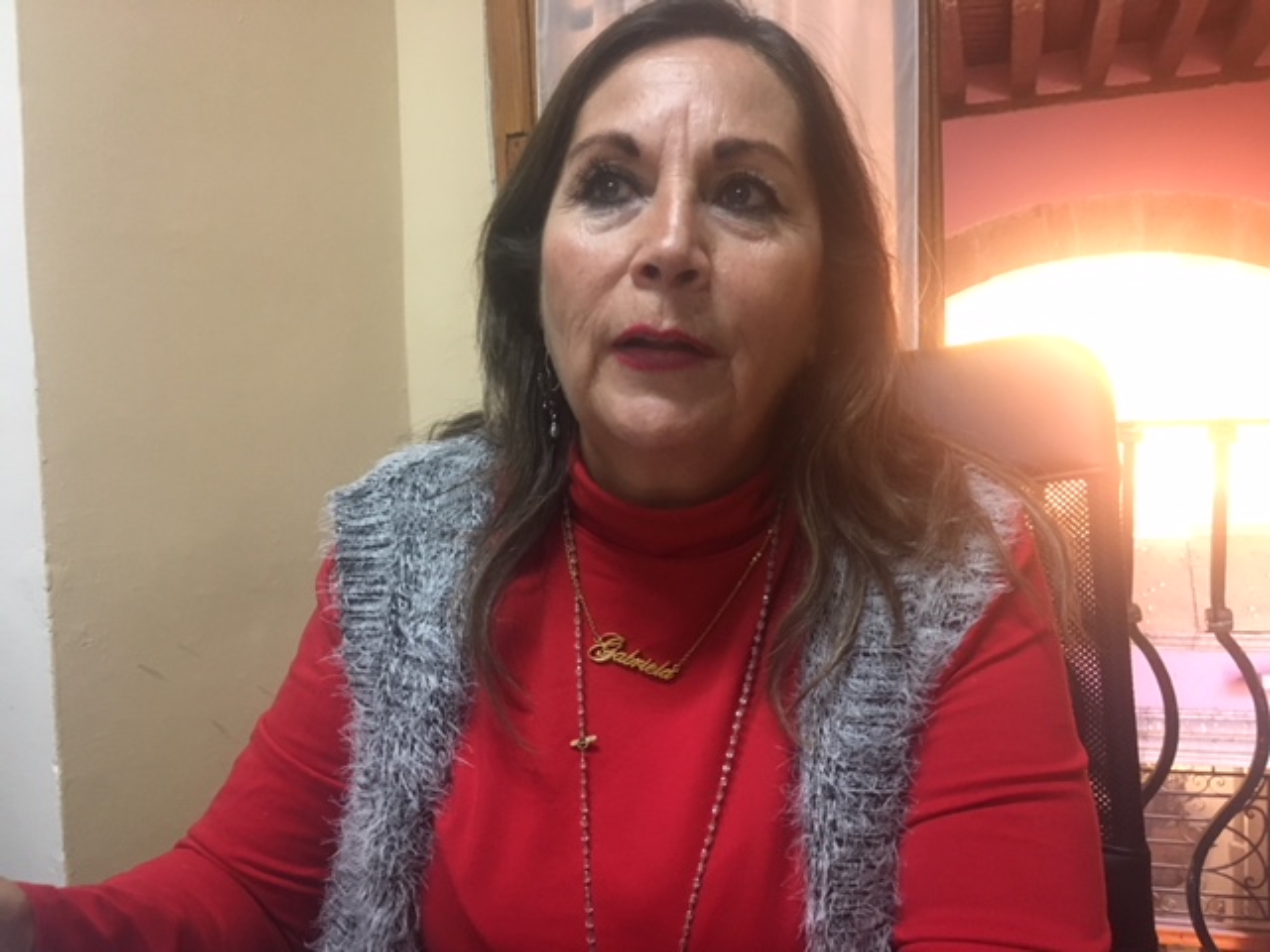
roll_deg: +1.2
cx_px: 635
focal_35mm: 29
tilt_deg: -2.9
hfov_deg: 61.7
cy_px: 476
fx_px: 1064
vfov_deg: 48.2
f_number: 2.2
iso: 200
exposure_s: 1/24
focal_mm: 4.15
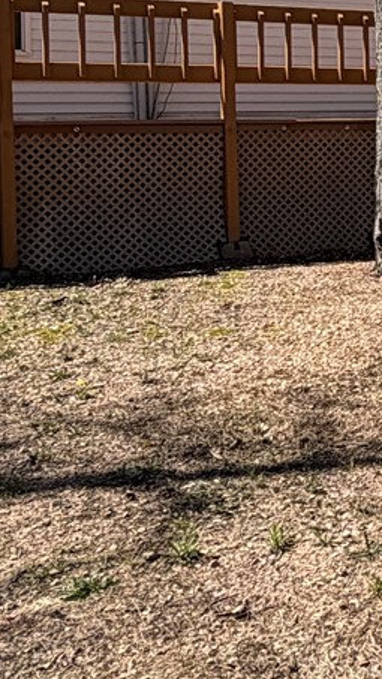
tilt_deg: -1.8
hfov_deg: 15.3
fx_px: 1242
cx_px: 671
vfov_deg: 30.0
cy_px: 157
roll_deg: +1.1
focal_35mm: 69
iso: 32
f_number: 2.2
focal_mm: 2.22
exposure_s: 1/770
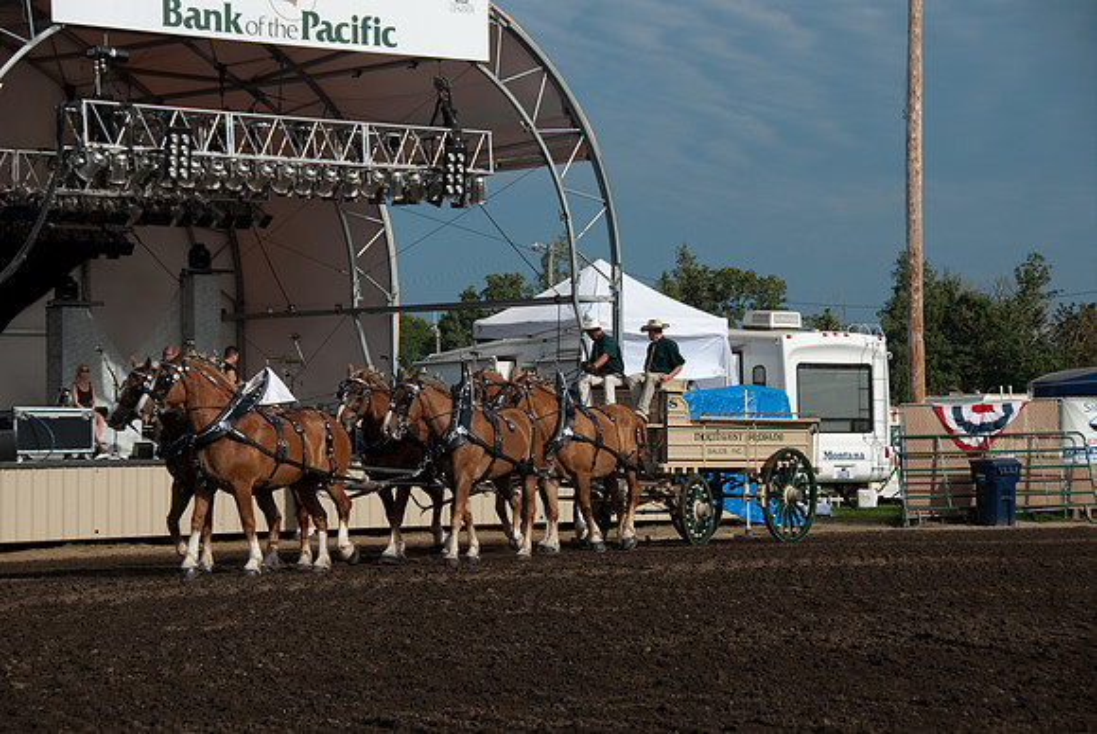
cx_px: 548
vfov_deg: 13.1
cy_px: 367
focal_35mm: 105
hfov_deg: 19.4
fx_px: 3203
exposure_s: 1/640
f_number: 6.3
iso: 100
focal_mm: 70
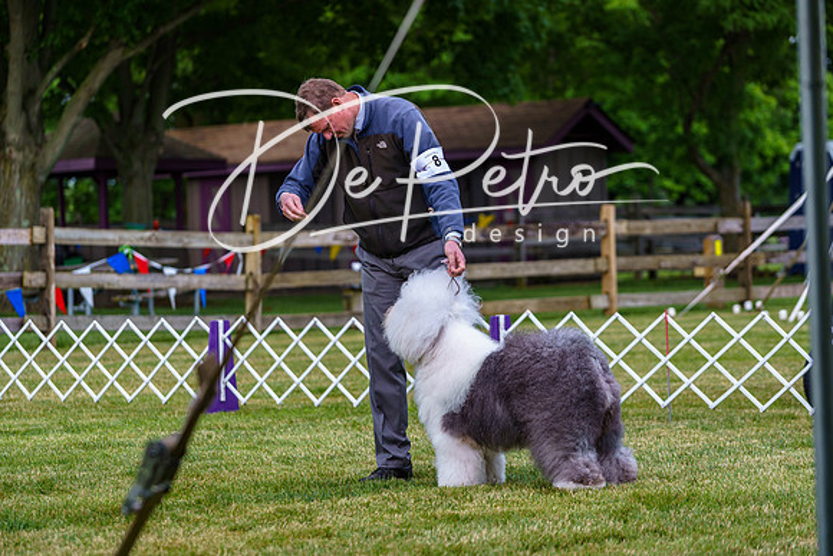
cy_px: 278
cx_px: 416
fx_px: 3217
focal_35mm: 139
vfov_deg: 9.9
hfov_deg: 14.8
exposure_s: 1/500
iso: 200
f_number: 4
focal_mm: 139
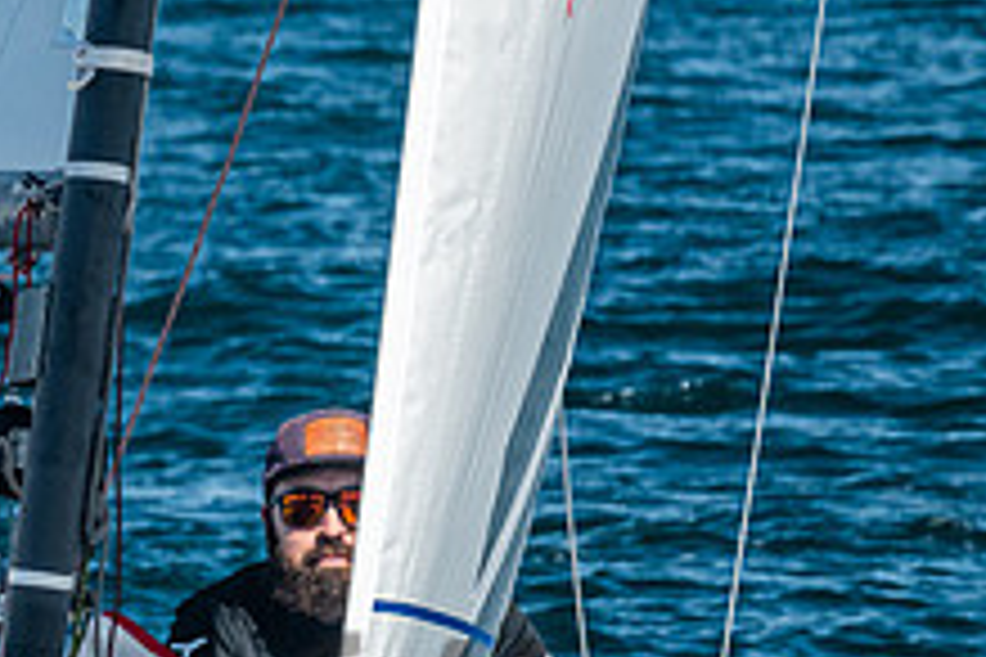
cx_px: -95
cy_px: 433
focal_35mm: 761
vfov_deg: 1.8
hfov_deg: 2.7
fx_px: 20841
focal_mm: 190
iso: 400
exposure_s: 1/400
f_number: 10
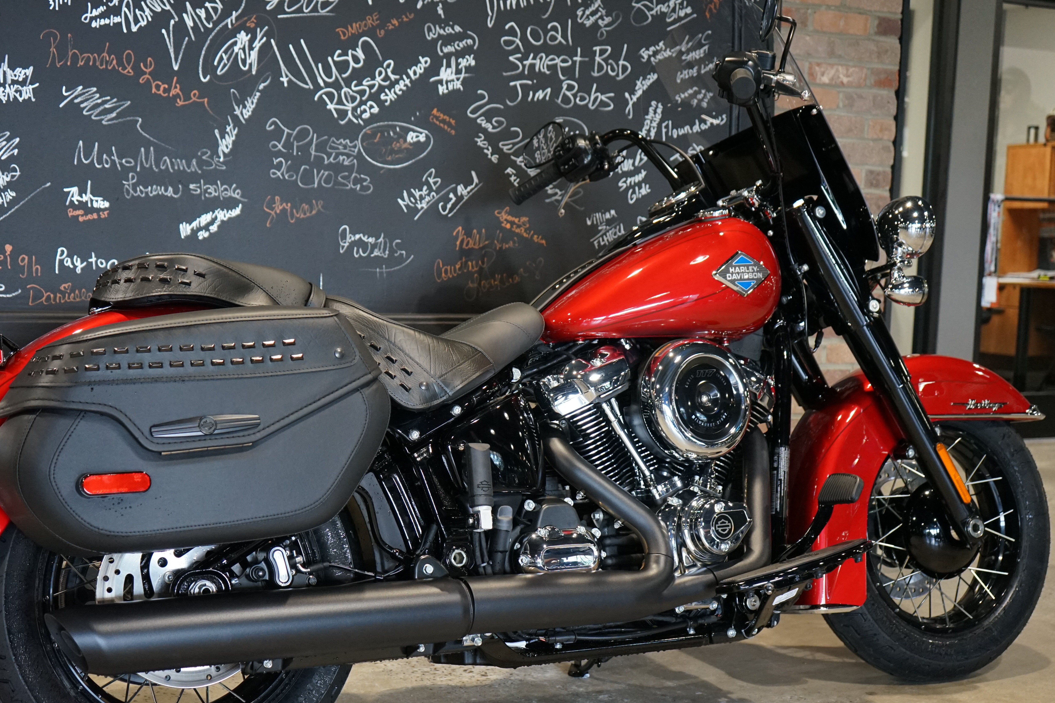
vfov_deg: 28.0
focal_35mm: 48
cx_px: 473
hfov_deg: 41.1
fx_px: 1407
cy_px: 418
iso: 2000
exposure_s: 1/160
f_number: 4
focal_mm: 40
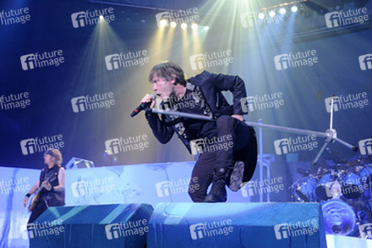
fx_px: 475
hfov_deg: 42.8
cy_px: 124
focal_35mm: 46
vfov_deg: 29.2
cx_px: 189
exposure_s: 1/80
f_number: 5.6
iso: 5000
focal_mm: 45
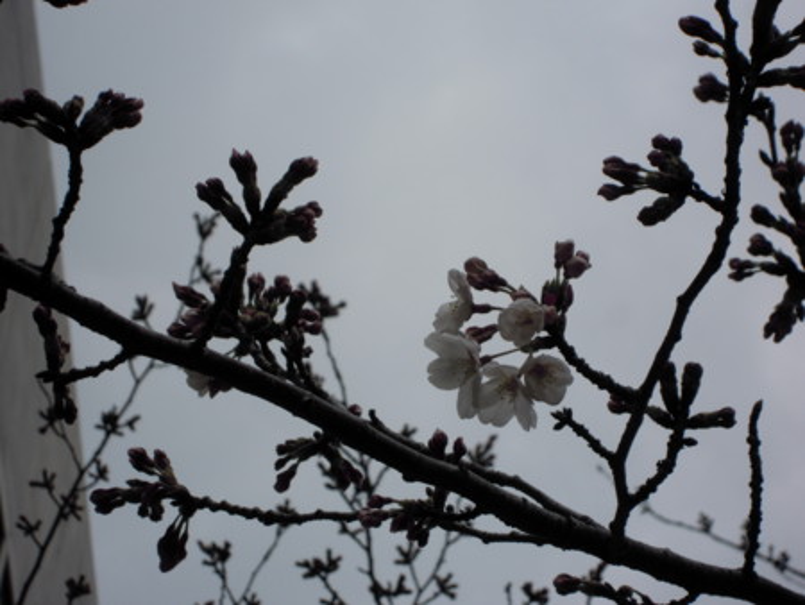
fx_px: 3257
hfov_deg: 14.1
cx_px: 402
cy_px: 302
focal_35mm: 140
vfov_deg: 10.6
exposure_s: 1/400
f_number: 6.6
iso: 100
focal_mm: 25
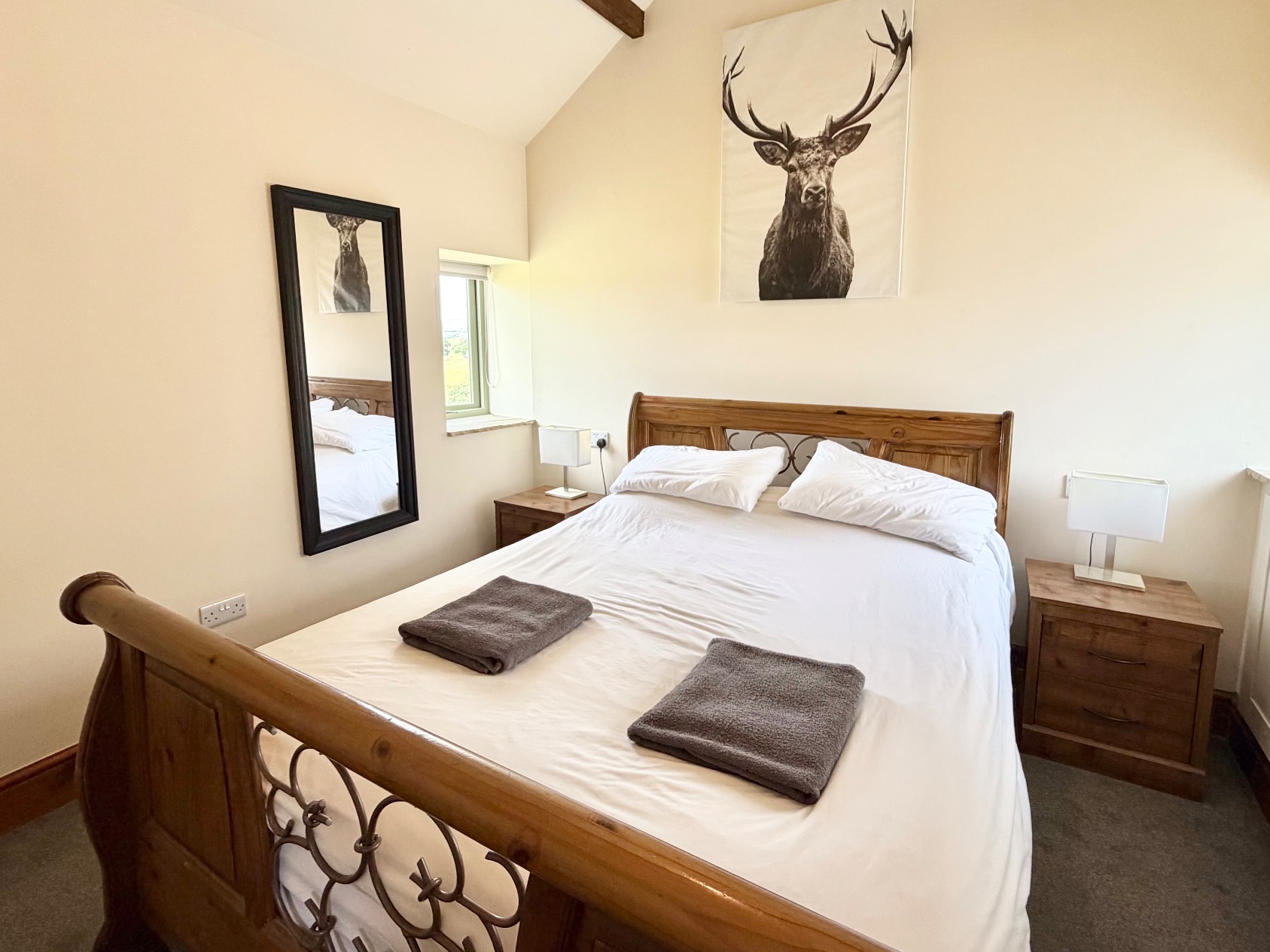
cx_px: 650
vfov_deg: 74.4
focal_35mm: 17
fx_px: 624
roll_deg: +0.9
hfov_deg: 91.0
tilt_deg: -6.7
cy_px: 415
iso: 160
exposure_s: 1/121
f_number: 2.2
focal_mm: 2.22
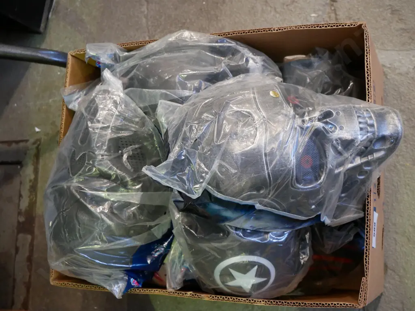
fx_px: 528
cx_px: 208
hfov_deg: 42.9
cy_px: 156
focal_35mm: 44
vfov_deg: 32.9
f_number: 4.2
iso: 1600
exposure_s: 1/60
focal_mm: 22
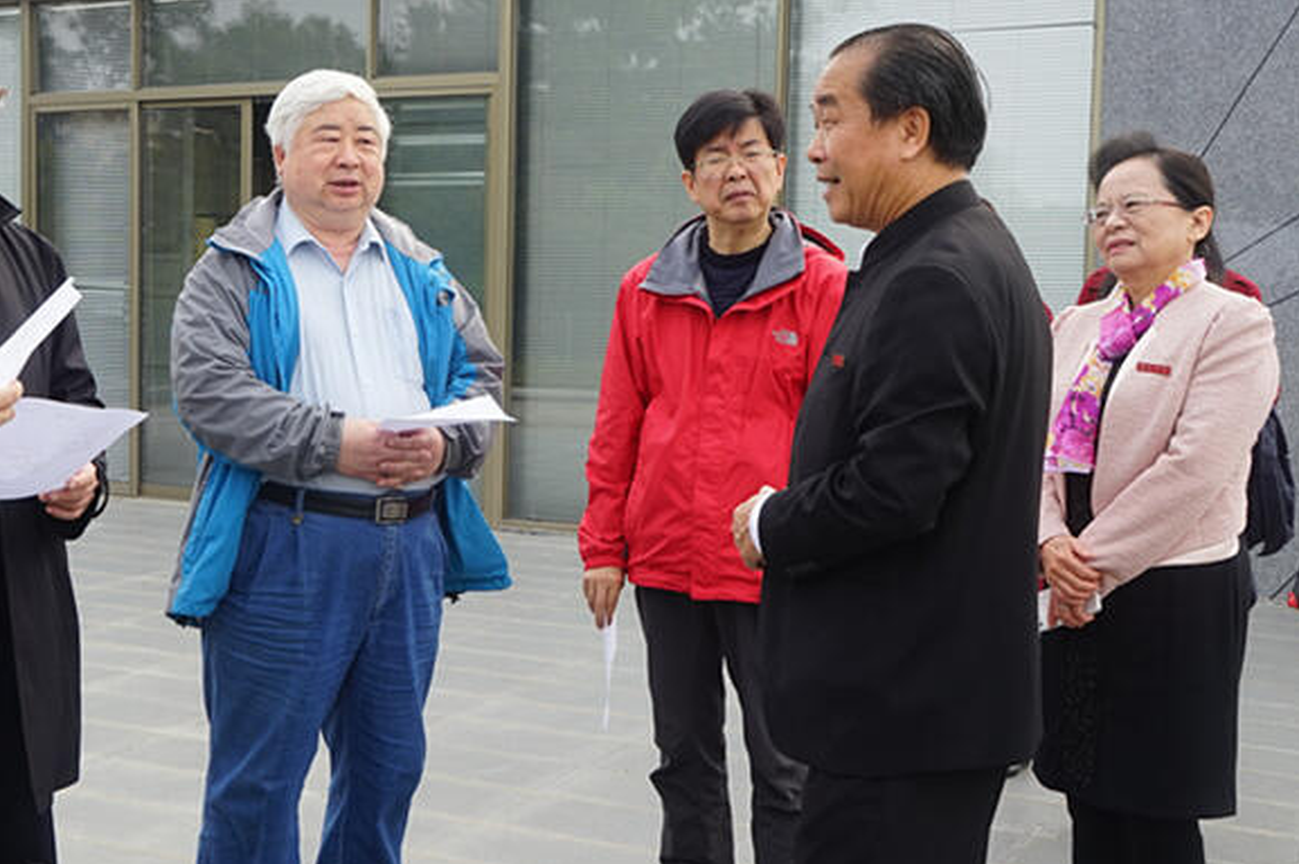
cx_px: 425
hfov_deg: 39.1
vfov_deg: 27.0
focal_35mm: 50
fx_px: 1803
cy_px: 435
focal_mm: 25
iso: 100
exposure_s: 1/80
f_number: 8
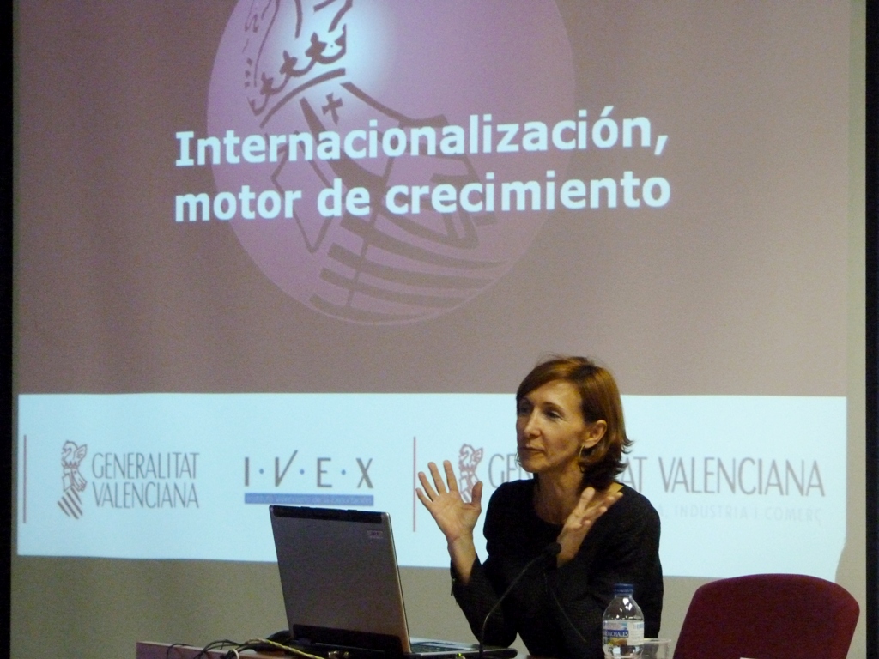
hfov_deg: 17.0
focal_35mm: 116
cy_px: 330
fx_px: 2946
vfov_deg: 12.8
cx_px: 440
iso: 800
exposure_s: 1/50
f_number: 3.5
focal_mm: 20.8
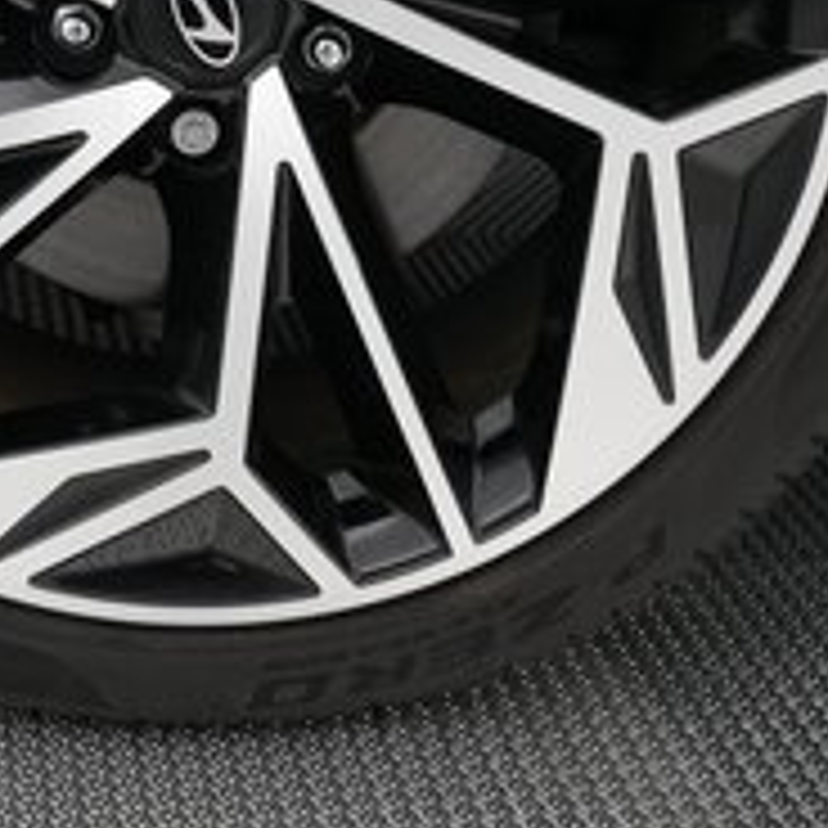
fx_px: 1921
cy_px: -40
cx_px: 306
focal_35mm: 71
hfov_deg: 24.2
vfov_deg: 23.1
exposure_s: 1/250
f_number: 2.8
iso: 3200
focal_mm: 24
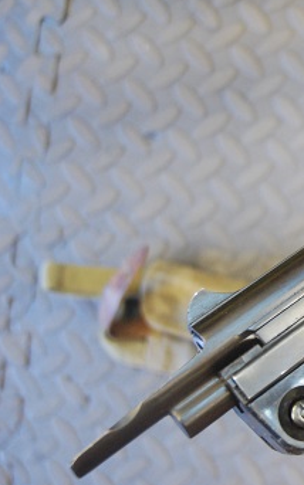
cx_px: 412
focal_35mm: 78
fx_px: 1032
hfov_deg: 15.8
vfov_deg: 26.5
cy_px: 246
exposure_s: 1/30
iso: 1000
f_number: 4
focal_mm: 29
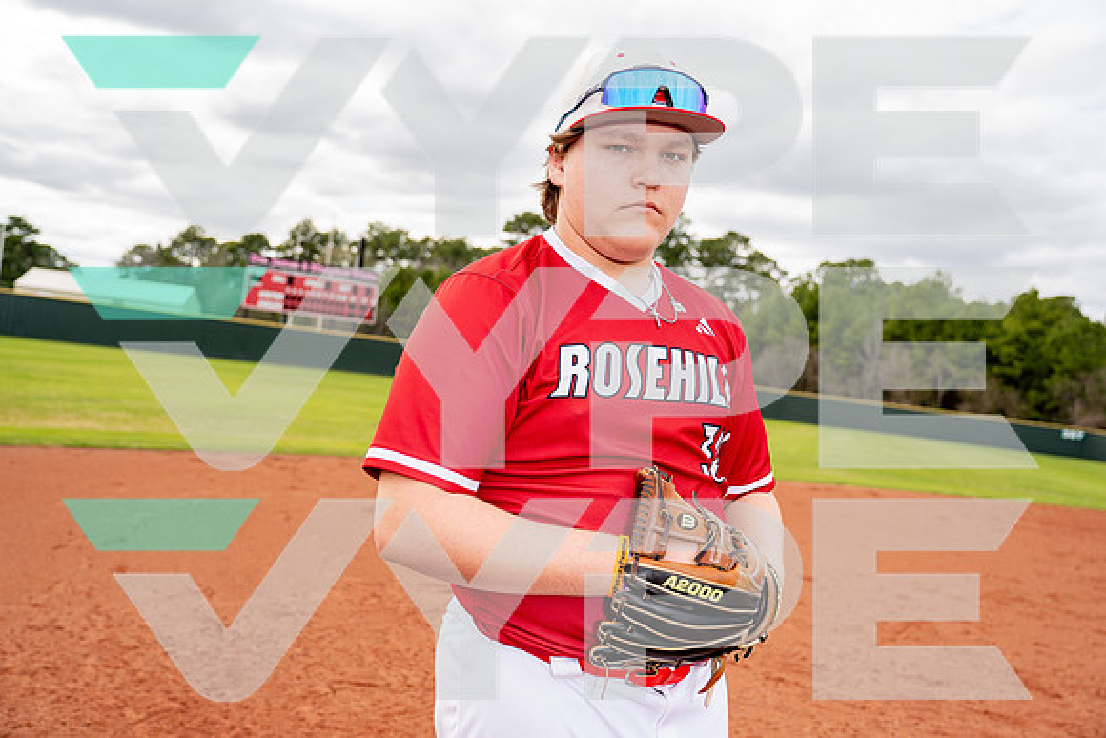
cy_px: 369
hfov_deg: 54.4
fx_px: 1075
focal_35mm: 35
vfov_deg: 37.9
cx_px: 553
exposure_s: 1/250
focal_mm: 35
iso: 100
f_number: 4
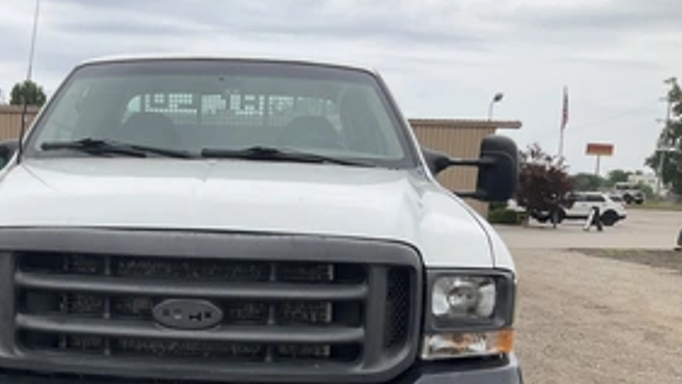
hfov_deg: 44.6
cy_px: 328
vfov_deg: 25.9
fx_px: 814
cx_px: 211
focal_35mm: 45
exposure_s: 1/929
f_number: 1.8
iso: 25
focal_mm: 3
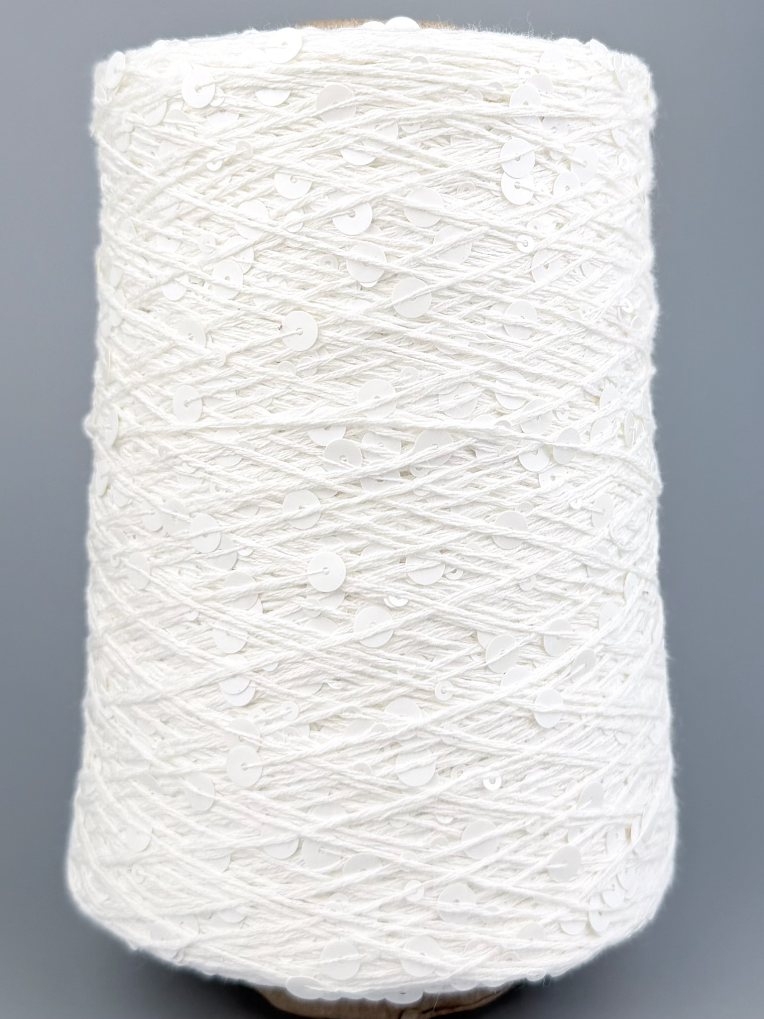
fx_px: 706
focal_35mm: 24
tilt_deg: -4.6
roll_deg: -0.4
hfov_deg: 56.8
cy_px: 510
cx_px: 382
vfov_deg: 71.6
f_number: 1.78
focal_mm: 6.76
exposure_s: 1/1812
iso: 80
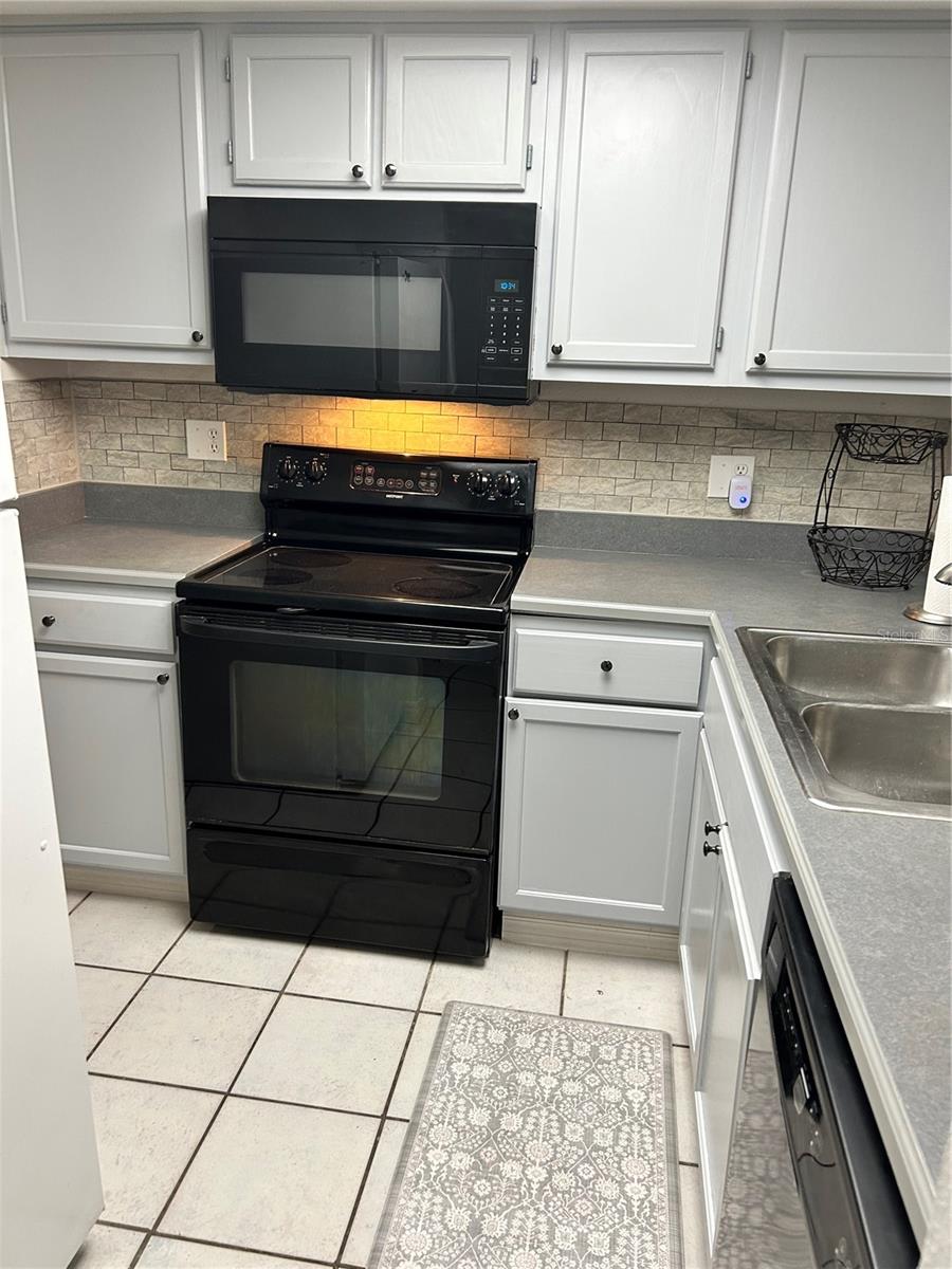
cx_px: 476
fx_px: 953
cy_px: 634
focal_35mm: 26
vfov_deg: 67.3
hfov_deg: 53.1
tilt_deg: -17.6
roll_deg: -2.3
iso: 160
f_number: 1.5
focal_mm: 5.7
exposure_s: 1/60
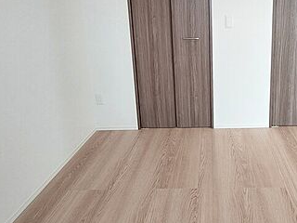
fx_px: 223
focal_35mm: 26
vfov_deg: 50.7
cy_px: 54
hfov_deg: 64.4
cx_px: 213
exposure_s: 1/60
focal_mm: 1.74
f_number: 2.2
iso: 125
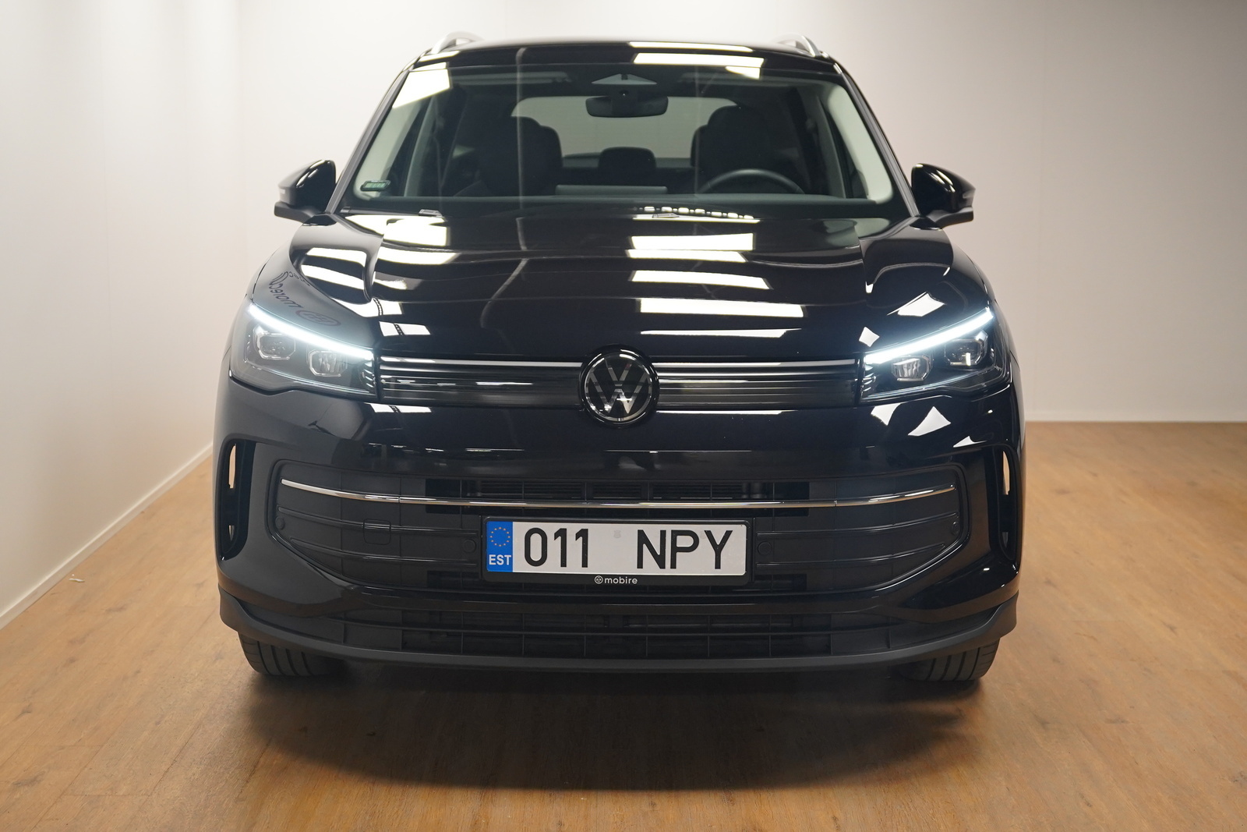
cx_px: 624
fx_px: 1836
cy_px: 416
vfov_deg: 25.5
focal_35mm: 53
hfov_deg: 37.5
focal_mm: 35.6
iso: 1600
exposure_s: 1/160
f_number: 2.8
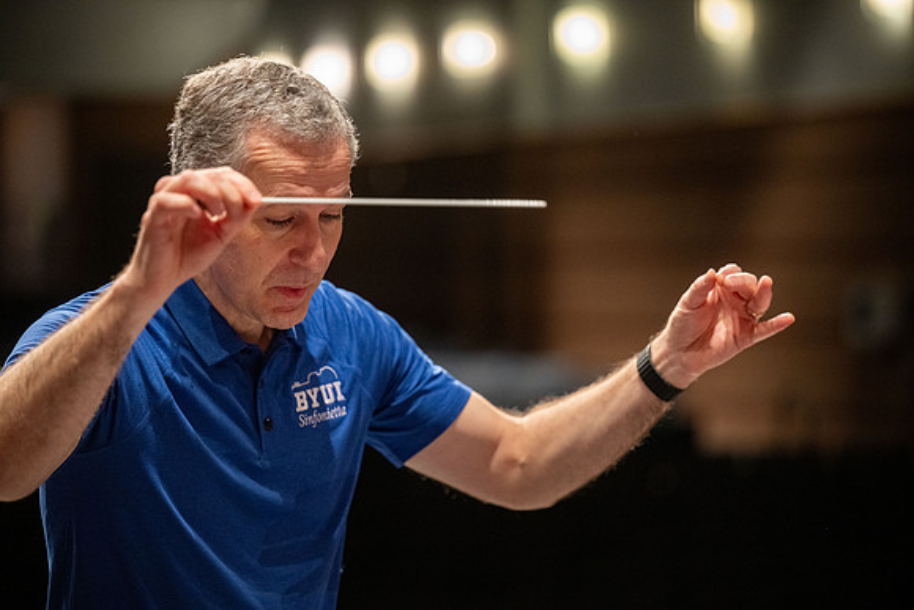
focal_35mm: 130
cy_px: 305
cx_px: 457
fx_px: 3301
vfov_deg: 10.6
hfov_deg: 15.8
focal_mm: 130
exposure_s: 1/320
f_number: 2.8
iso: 3200
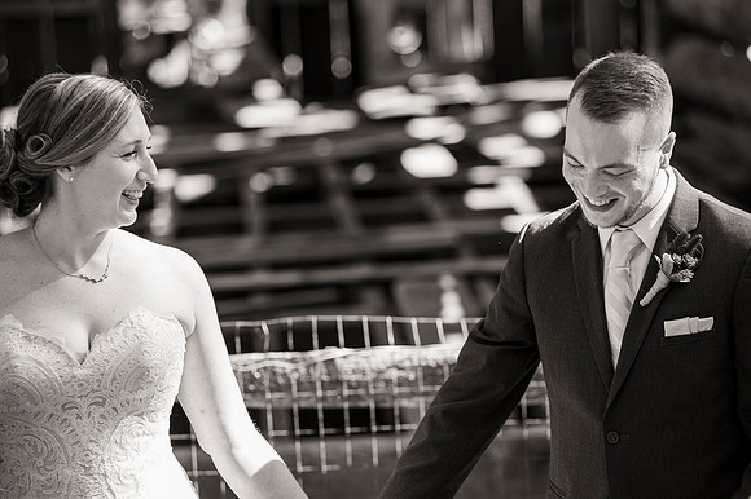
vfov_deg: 9.5
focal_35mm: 145
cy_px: 250
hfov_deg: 14.2
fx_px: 3023
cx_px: 376
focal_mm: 145
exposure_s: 1/200
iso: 160
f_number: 3.2
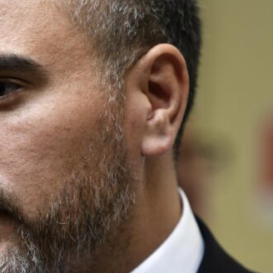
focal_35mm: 418
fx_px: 3730
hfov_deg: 4.2
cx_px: -2
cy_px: 119
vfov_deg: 4.2
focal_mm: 140
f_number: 2.8
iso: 1250
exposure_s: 1/160
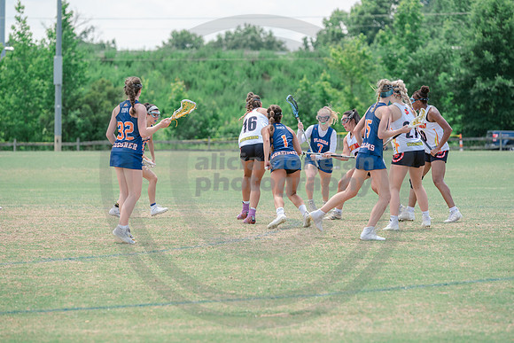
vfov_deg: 7.6
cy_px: 172
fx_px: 2570
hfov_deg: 11.4
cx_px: 257
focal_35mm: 180
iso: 400
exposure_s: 1/1250
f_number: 4.5
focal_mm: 180
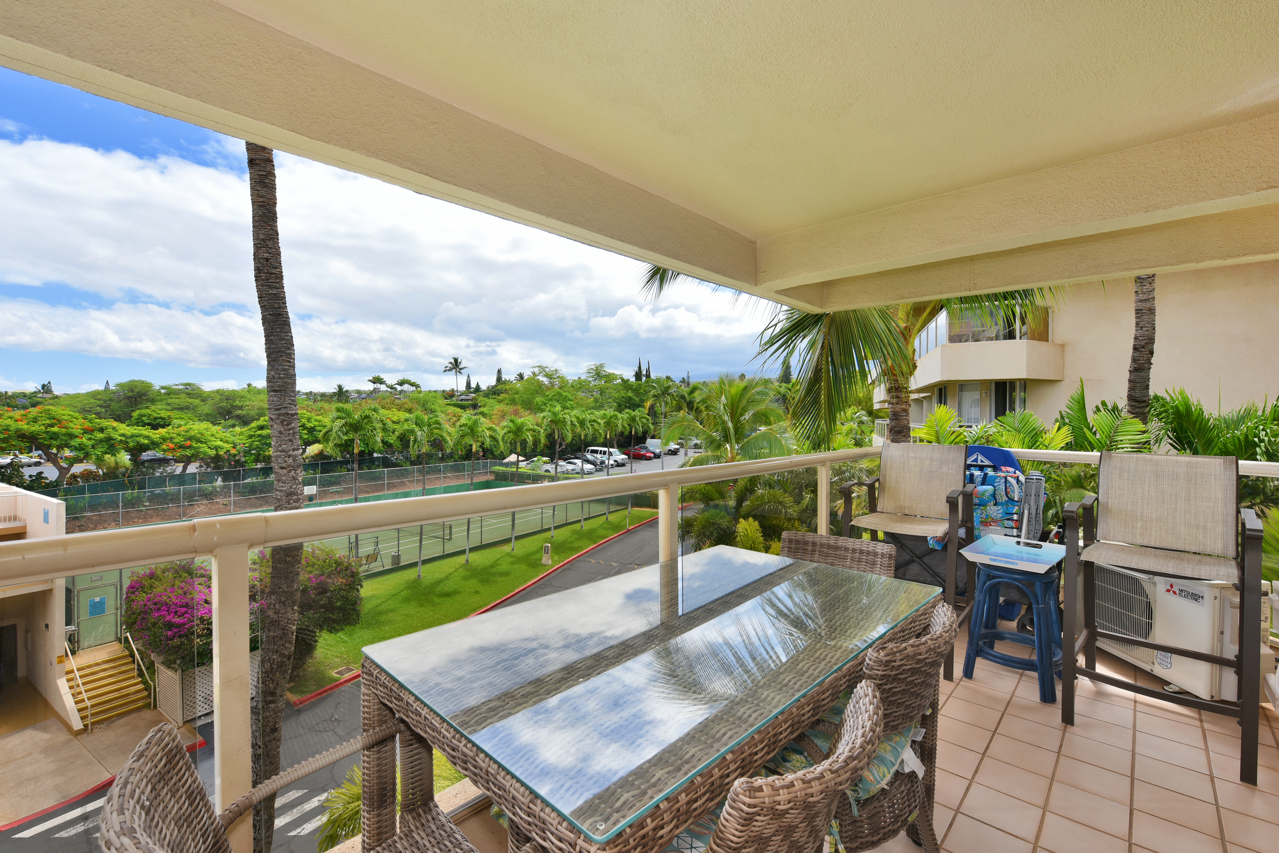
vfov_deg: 77.4
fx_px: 533
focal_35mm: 15
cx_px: 640
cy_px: 426
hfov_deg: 100.4
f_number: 9
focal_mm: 15
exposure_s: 1/200
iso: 100
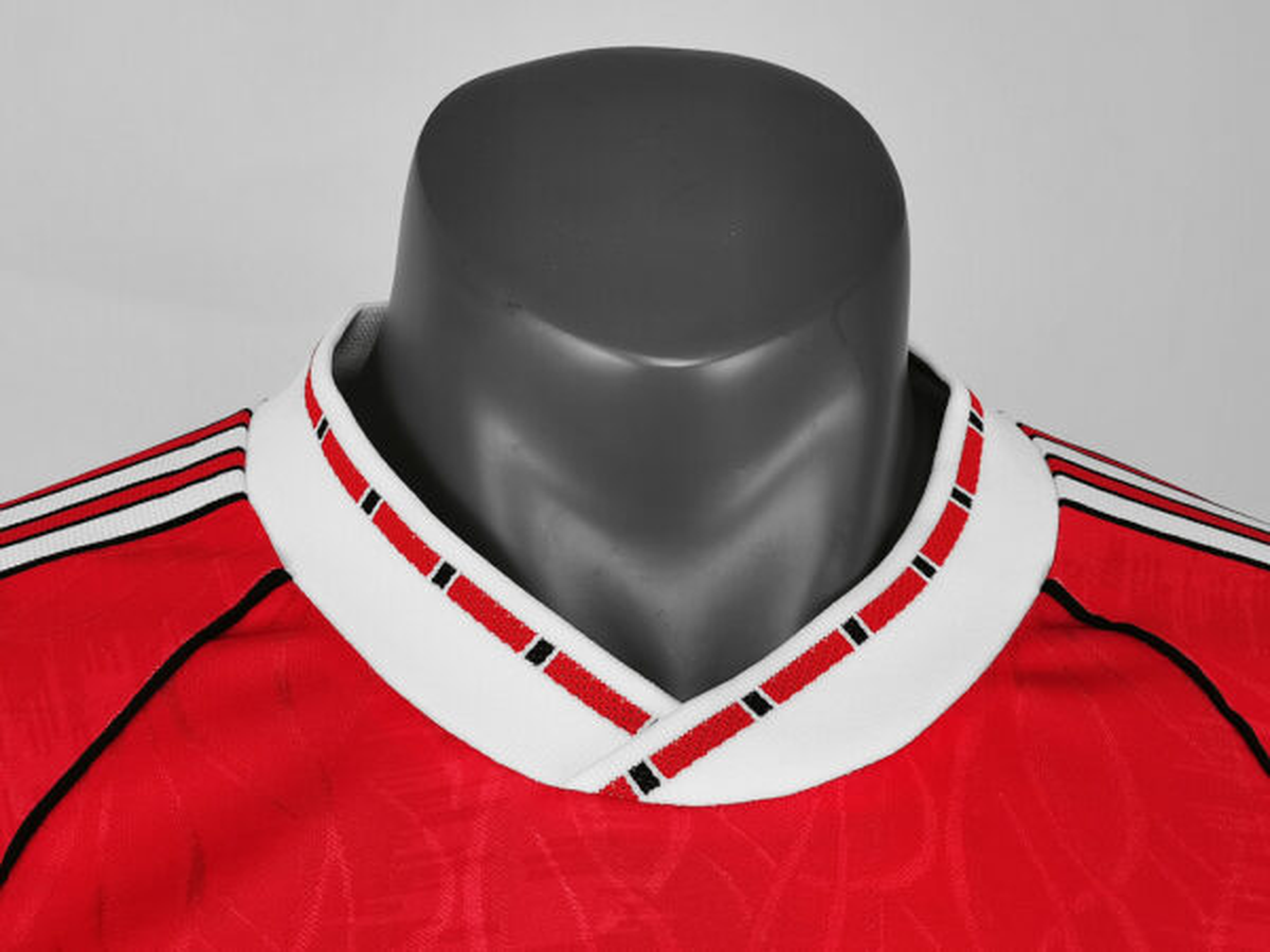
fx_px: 1761
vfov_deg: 30.3
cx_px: 635
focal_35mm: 48
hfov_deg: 39.7
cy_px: 476
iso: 160
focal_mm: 5.58
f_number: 1.8
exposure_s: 1/120
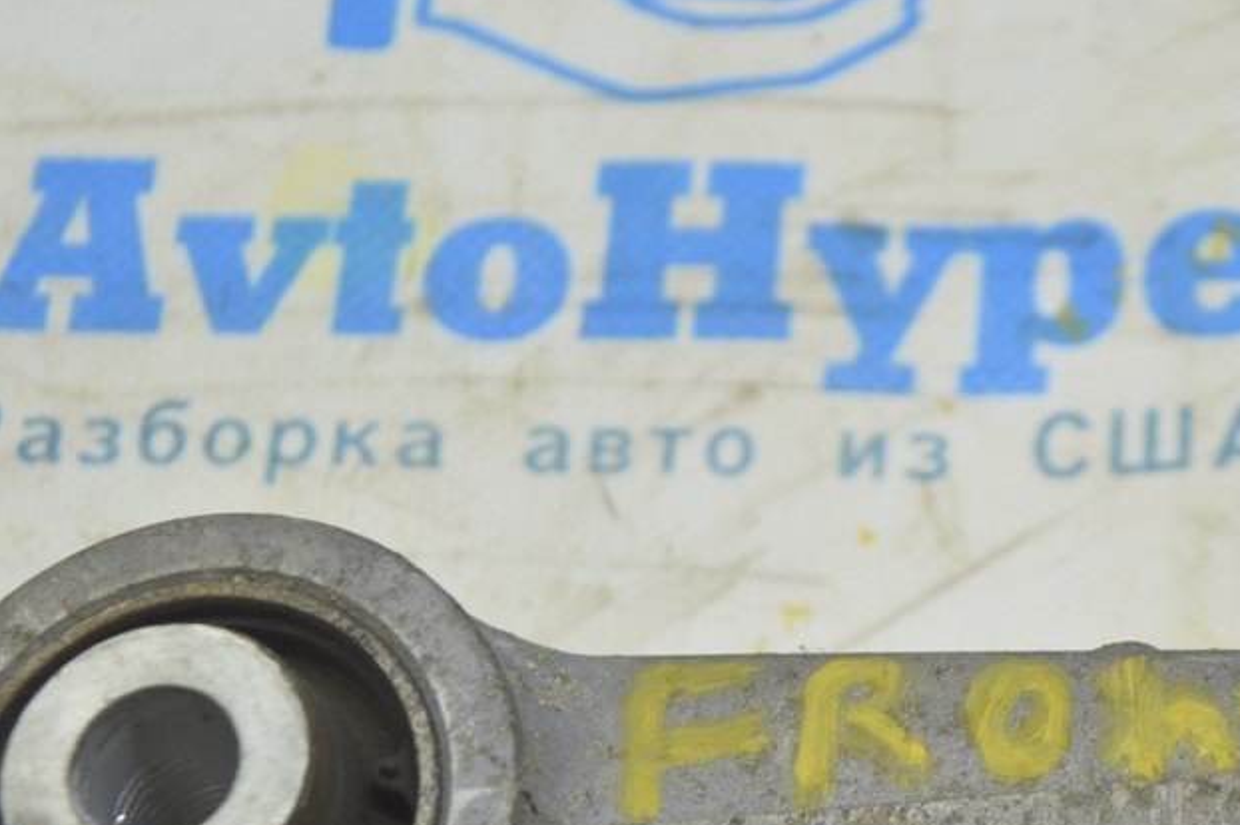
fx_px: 4676
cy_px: 641
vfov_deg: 10.1
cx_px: 825
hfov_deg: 15.1
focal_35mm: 136
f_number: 5.6
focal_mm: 55
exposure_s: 1/20
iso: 400
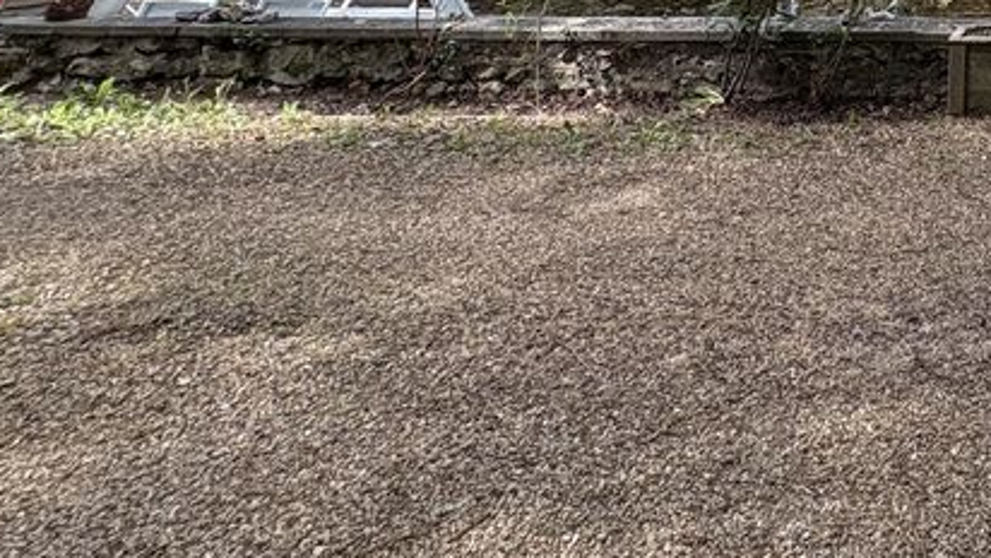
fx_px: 973
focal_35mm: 37
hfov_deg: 41.2
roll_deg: -1.3
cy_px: -303
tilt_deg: +7.1
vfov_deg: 24.2
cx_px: 1128
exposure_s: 1/488
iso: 64
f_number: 2.2
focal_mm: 2.22
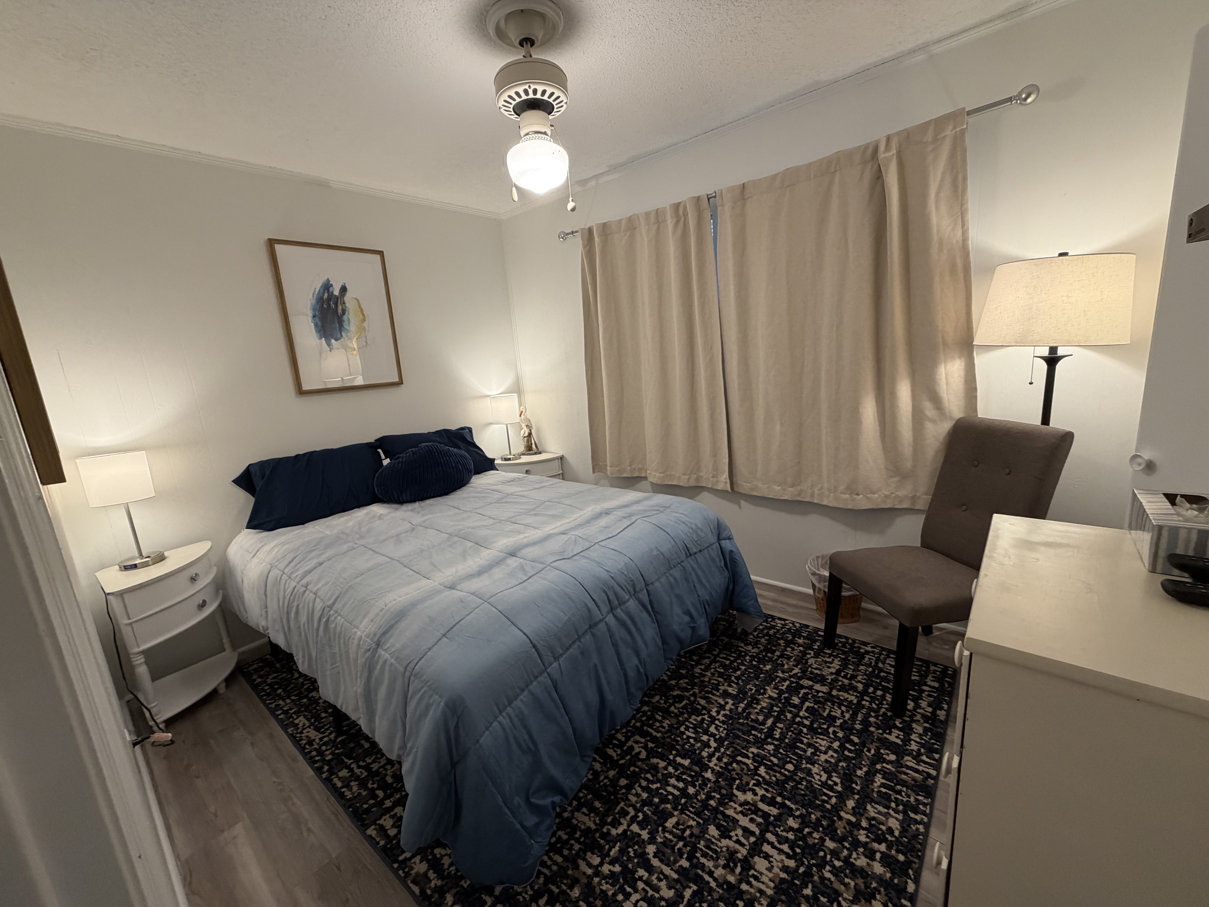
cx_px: 604
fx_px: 489
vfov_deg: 85.7
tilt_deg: -11.2
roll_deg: +5.5
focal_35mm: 14
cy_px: 454
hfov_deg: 102.1
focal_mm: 2.22
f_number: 2.2
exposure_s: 1/120
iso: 320
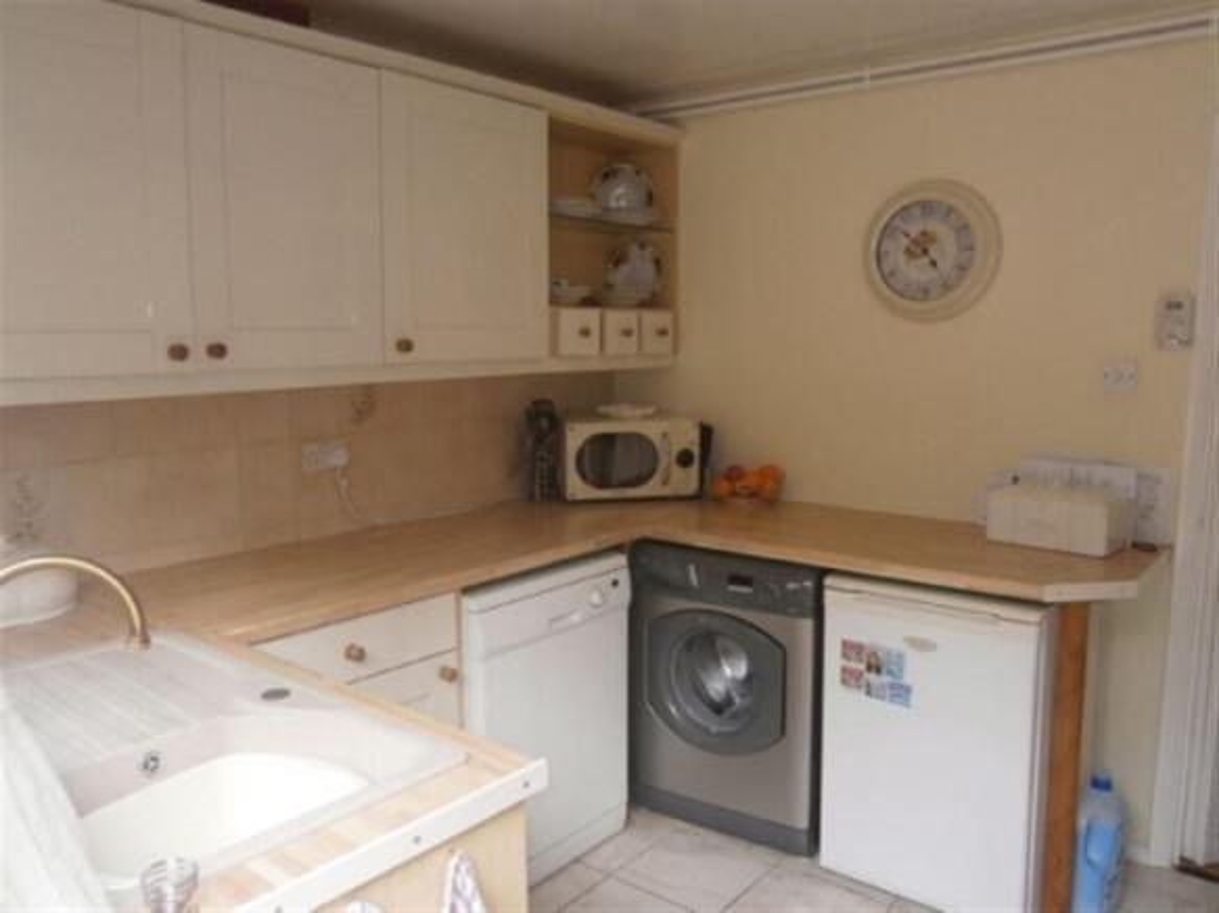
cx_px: 610
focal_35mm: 26
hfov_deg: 67.3
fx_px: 915
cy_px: 456
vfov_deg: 53.0
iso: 80
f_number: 2.8
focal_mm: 4.7
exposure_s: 1/50
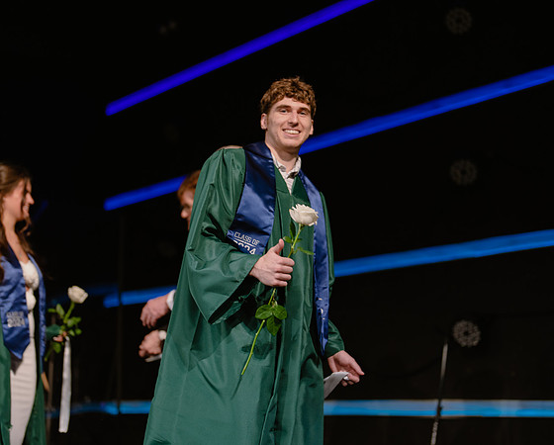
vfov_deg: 24.8
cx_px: 277
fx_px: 1012
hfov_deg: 30.6
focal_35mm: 62
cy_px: 222
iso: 640
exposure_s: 1/320
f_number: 1.2
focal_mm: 50
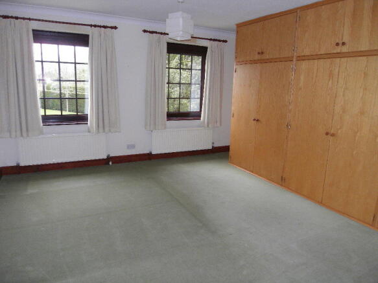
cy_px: 142
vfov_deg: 56.8
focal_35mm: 24
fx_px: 262
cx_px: 189
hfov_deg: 71.6
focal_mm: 4.3
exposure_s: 1/40
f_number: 2.8
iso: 100
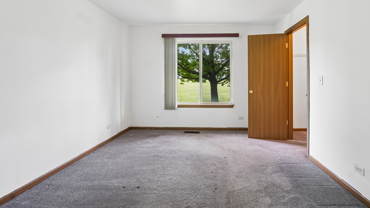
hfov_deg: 99.1
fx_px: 157
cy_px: 80
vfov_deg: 66.2
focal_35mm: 16
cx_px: 201
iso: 640
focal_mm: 14
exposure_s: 1/15
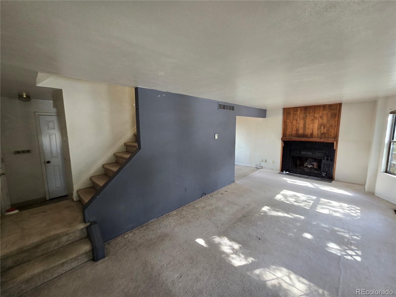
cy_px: 148
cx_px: 198
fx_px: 149
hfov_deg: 106.2
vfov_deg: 89.9
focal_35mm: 13
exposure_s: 1/60
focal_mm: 2.2
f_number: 2.2
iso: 125
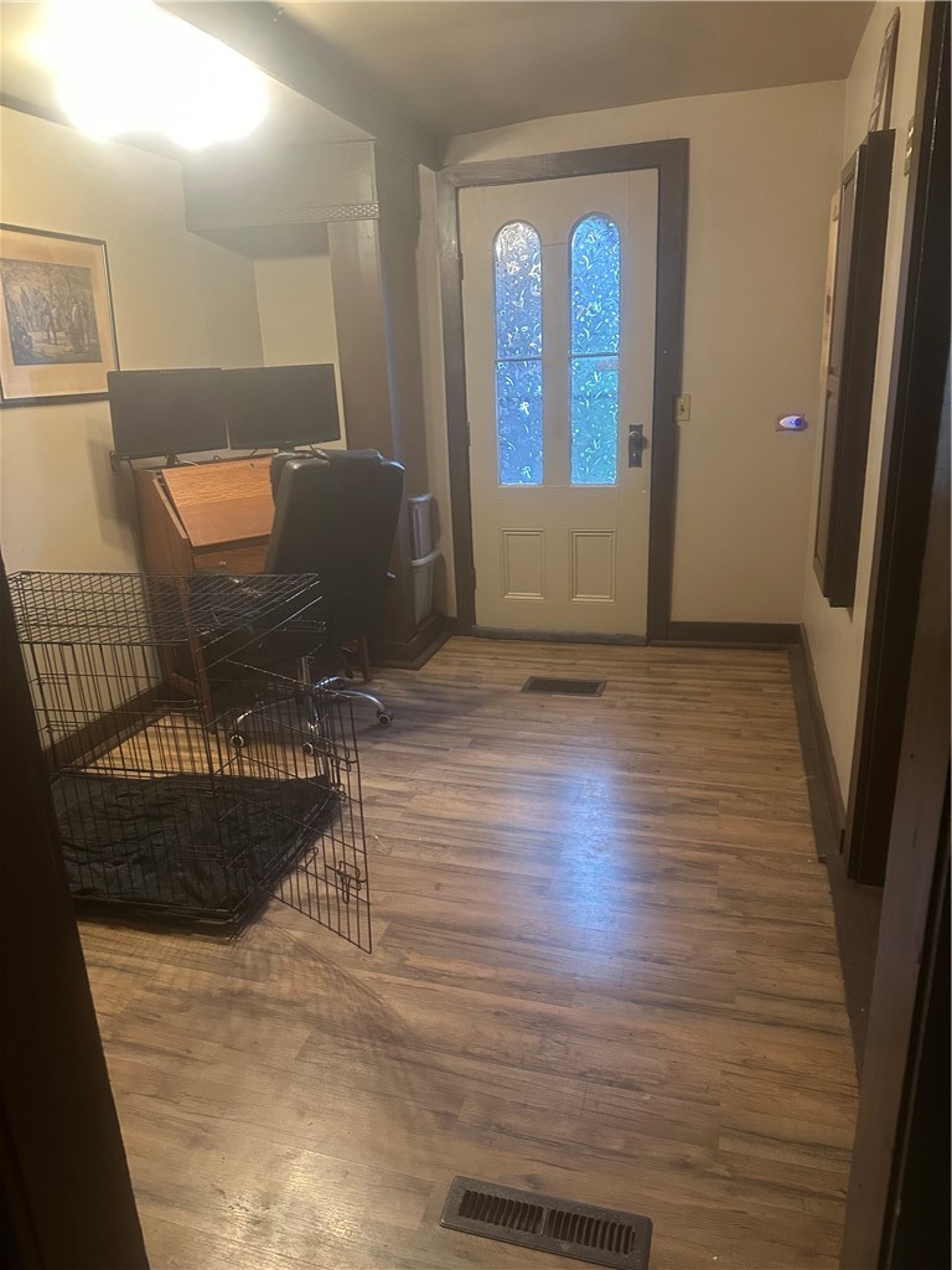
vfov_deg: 71.6
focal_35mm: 24
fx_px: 880
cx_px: 476
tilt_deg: -17.2
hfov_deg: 56.8
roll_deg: +1.8
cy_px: 635
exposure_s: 1/60
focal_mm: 6.86
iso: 500
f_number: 1.78
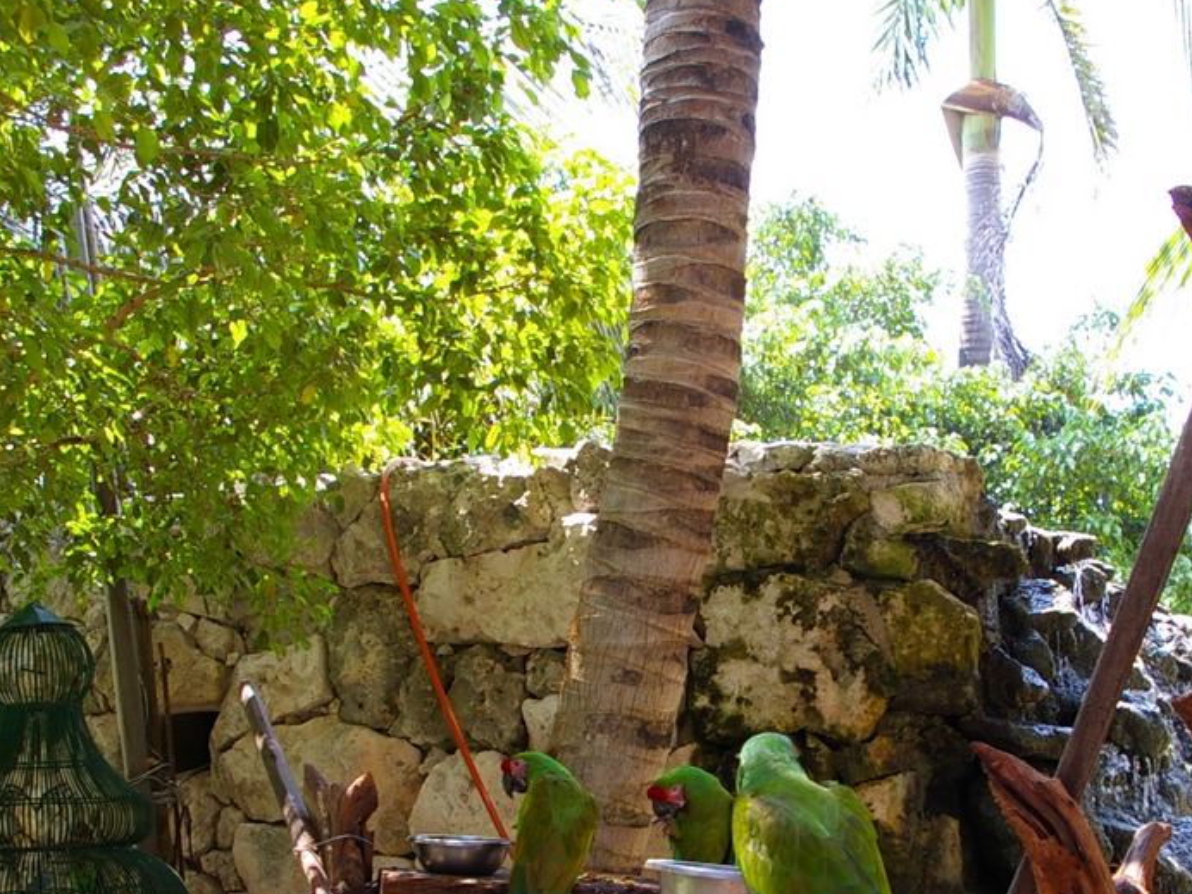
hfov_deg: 32.2
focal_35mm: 60
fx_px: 2066
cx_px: 648
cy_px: 677
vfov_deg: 24.1
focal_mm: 18
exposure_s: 1/90
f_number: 5.6
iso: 200
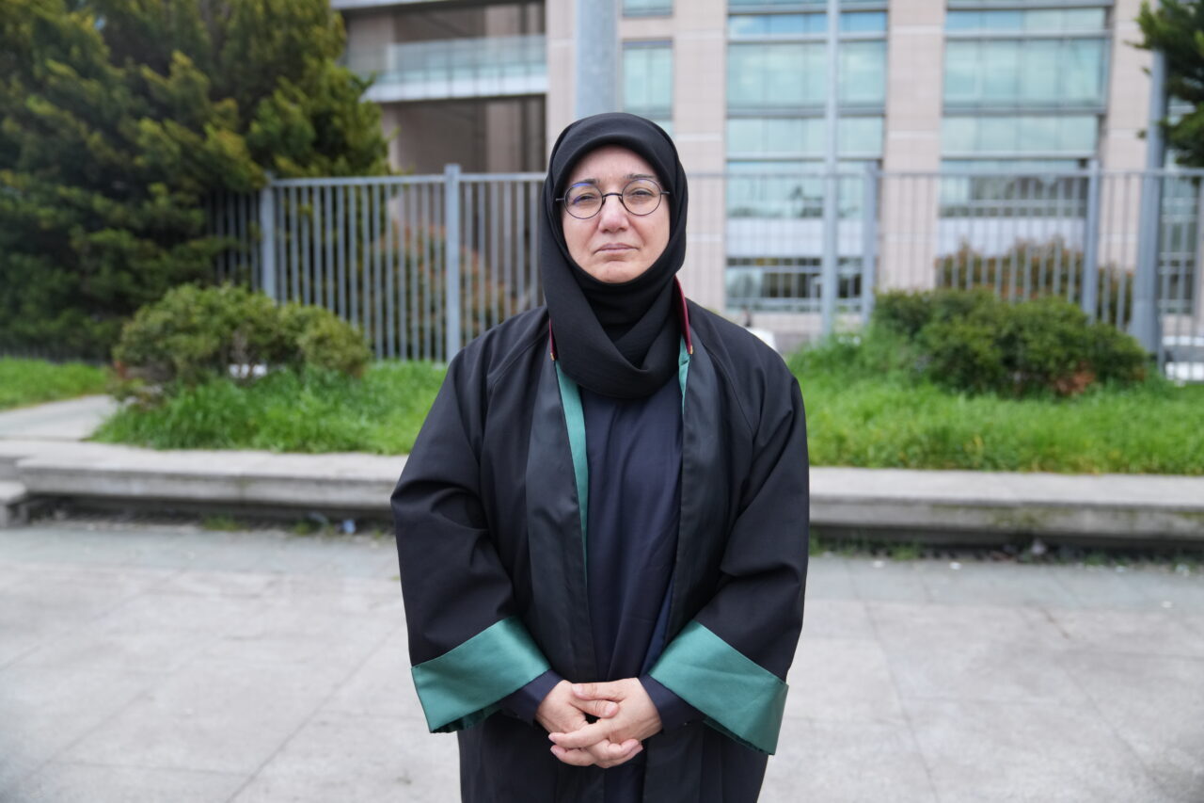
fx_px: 1003
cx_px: 602
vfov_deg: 43.6
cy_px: 402
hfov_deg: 61.9
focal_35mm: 30
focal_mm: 30
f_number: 2.8
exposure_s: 1/200
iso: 800
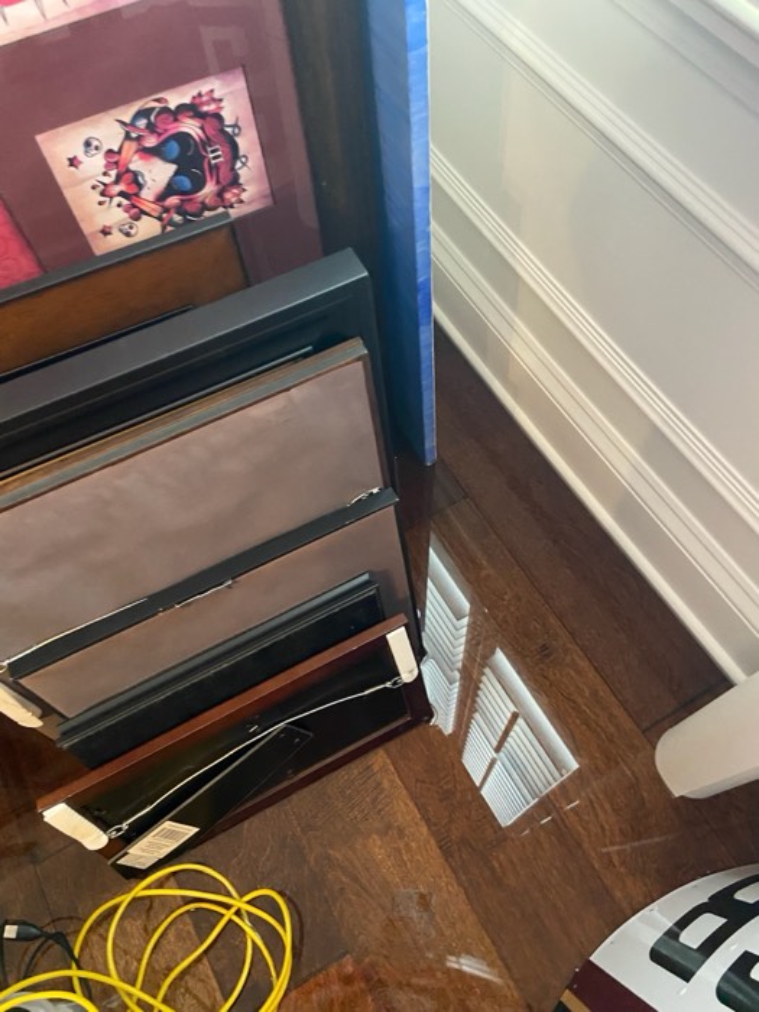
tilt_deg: -62.2
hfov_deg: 53.1
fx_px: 760
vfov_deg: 67.3
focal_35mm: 26
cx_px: 380
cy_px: 506
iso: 640
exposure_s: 1/30
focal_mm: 4.25
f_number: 1.8
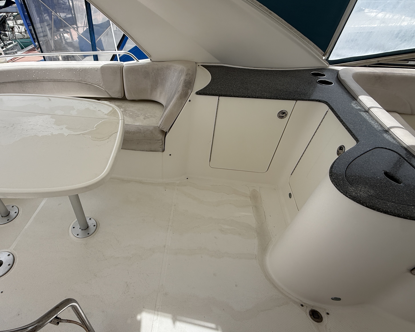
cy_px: 172
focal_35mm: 19
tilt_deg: -41.1
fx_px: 233
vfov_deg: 70.8
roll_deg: +1.4
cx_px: 155
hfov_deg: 81.7
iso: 50
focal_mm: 2.22
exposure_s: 1/2320
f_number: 2.2
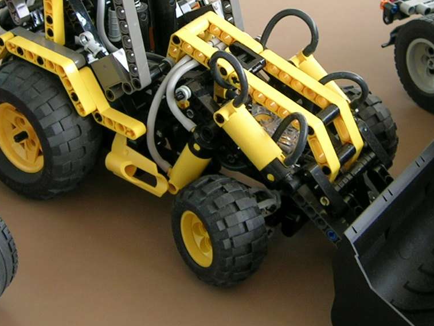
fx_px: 928
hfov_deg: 26.3
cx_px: 222
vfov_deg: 19.7
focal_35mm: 74
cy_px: 68
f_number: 2.8
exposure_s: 1/26.9
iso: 50
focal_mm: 5.4
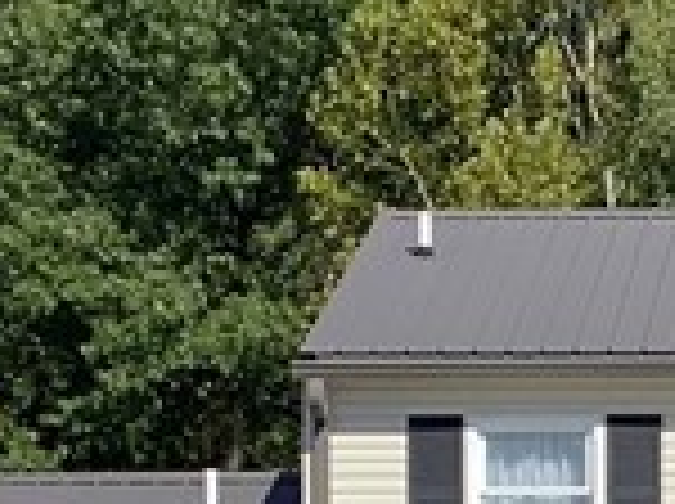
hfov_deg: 9.2
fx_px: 4127
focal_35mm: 212
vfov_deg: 6.9
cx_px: 932
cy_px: 738
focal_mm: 3.3
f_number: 2.4
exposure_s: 1/1942
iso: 25
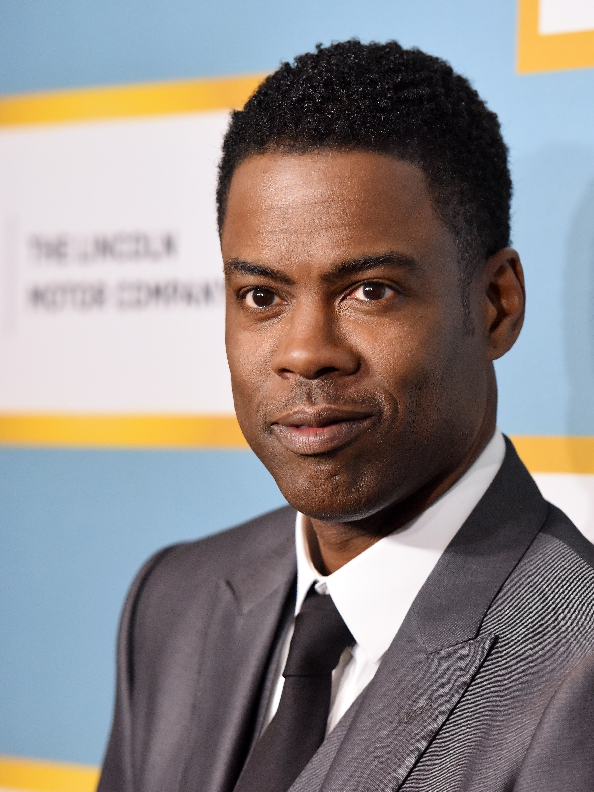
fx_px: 5285
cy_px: 396
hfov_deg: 6.4
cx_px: 265
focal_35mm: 231
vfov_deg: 8.6
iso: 2500
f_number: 5
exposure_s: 1/200
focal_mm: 160
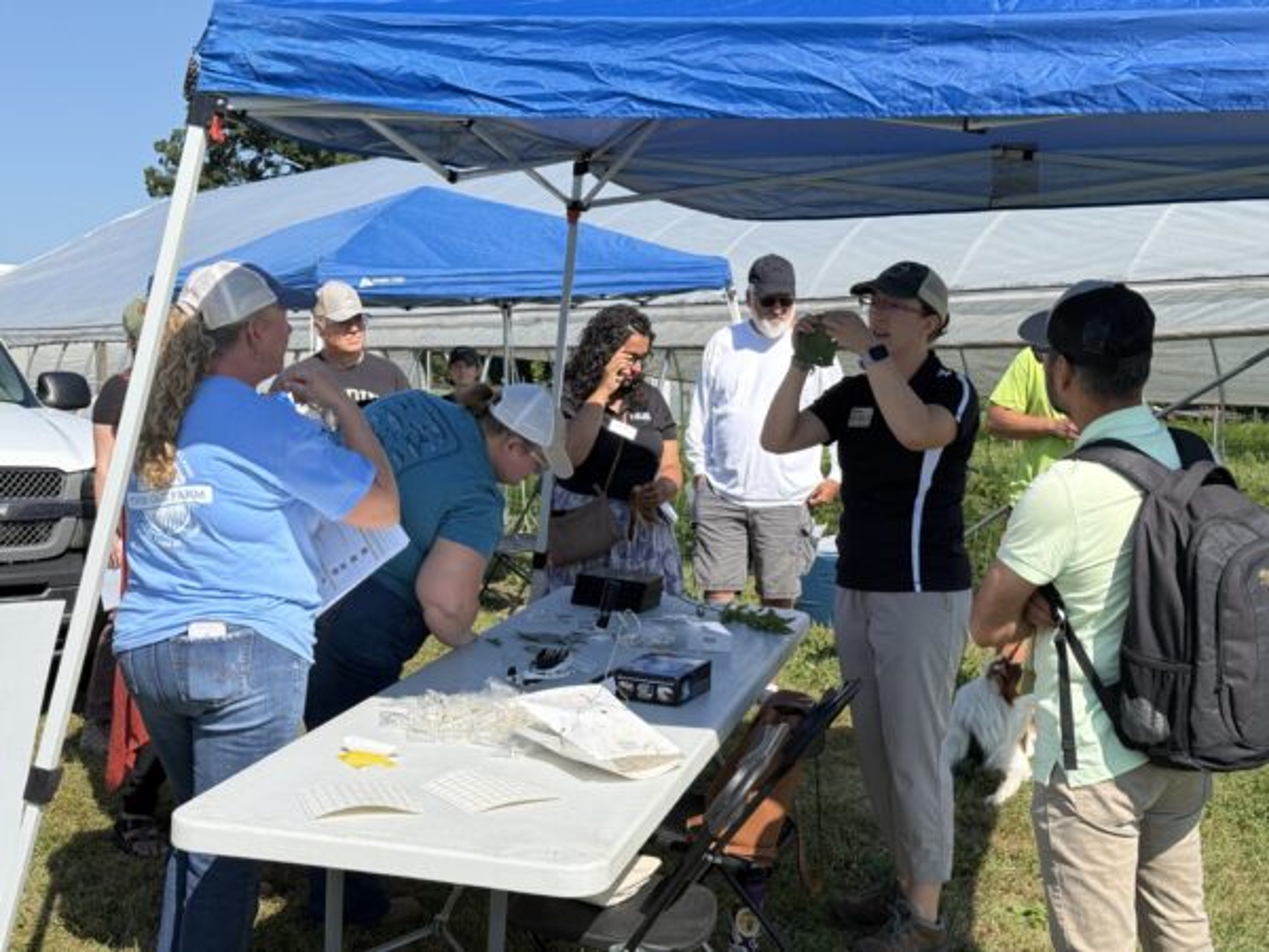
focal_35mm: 48
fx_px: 1760
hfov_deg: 39.7
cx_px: 634
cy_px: 476
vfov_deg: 30.3
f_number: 1.78
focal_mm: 6.76
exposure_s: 1/5587
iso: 64
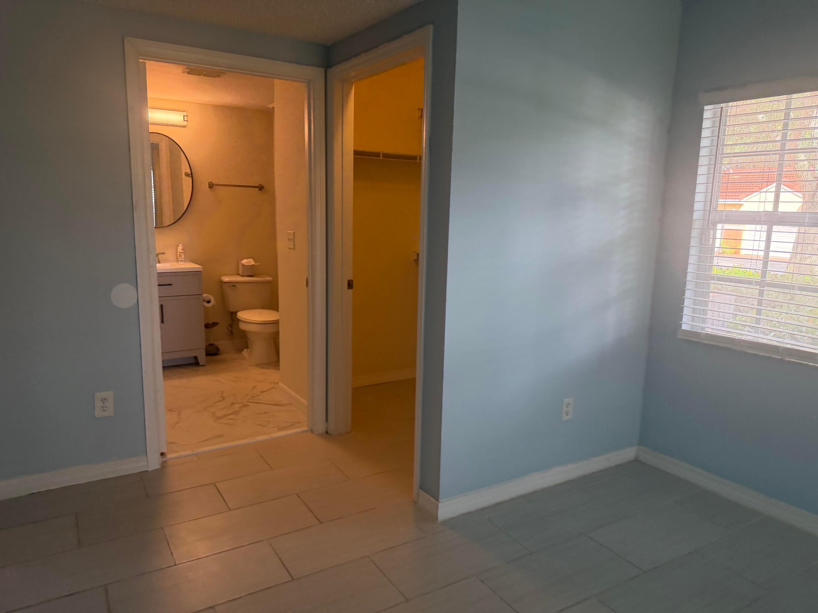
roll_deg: -1.7
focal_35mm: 24
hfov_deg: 71.6
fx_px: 567
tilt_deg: -7.4
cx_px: 409
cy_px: 306
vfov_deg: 56.8
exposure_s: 1/202
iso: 200
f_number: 1.78
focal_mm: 6.76
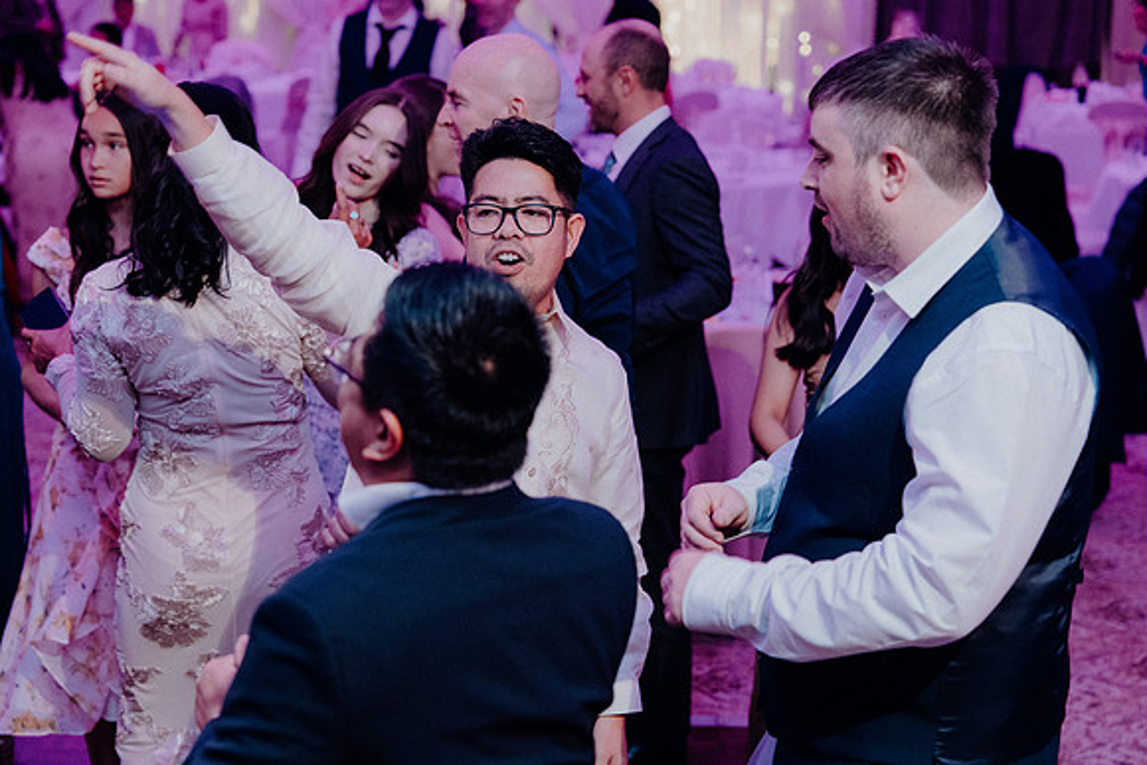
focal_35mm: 70
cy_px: 382
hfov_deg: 28.8
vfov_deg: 19.5
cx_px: 574
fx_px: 2231
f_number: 3.5
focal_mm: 70
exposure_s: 1/160
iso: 3200
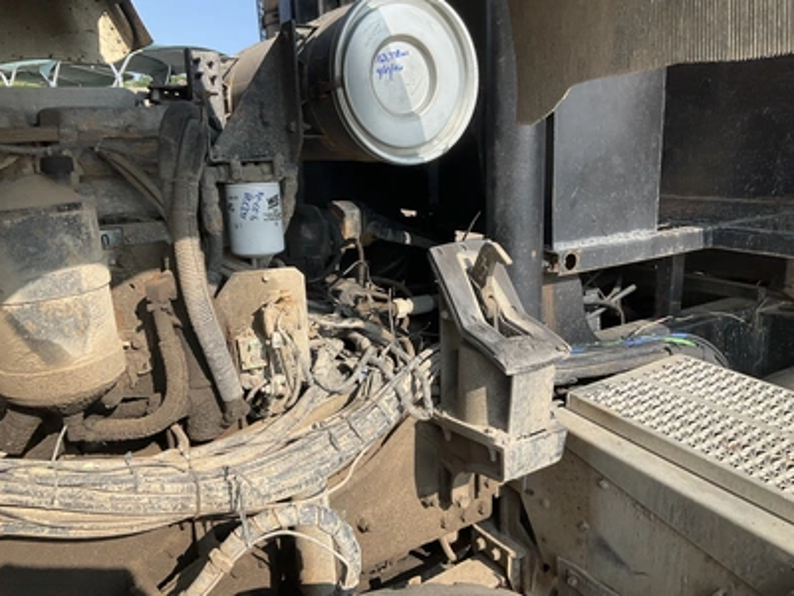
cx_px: 397
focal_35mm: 29
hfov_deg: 61.7
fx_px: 665
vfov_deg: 48.2
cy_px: 298
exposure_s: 1/770
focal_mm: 3
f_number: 1.8
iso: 25
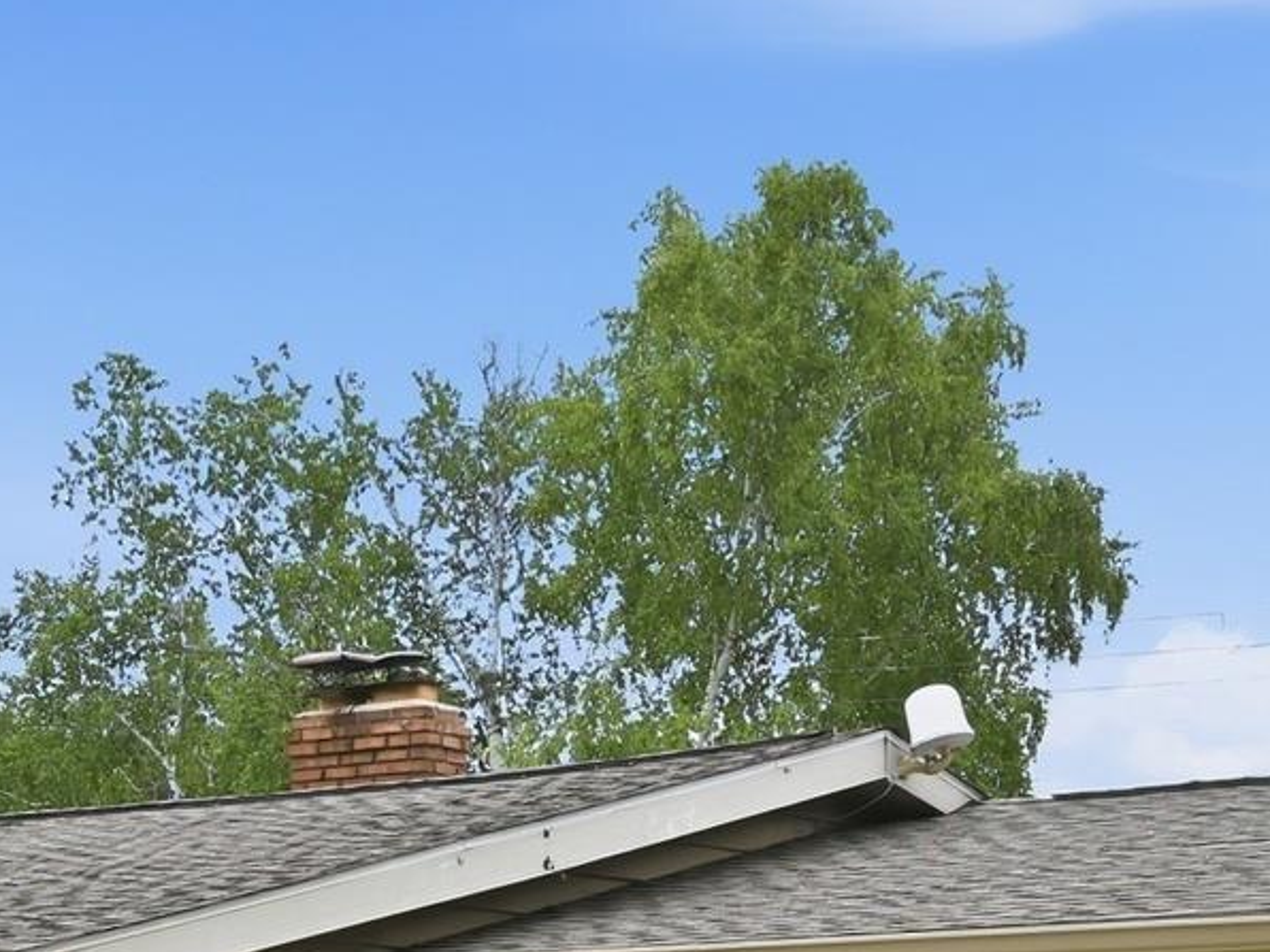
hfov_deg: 15.7
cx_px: -222
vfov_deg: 12.0
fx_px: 4439
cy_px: 1145
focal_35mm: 121
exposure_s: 1/320
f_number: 6.3
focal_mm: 30
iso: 100
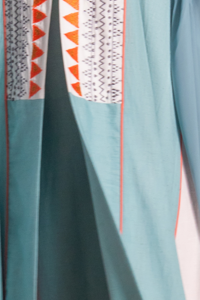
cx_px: 133
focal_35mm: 396
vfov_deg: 5.2
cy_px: 83
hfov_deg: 3.5
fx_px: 3298
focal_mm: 70
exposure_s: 1/160
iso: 500
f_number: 5.6
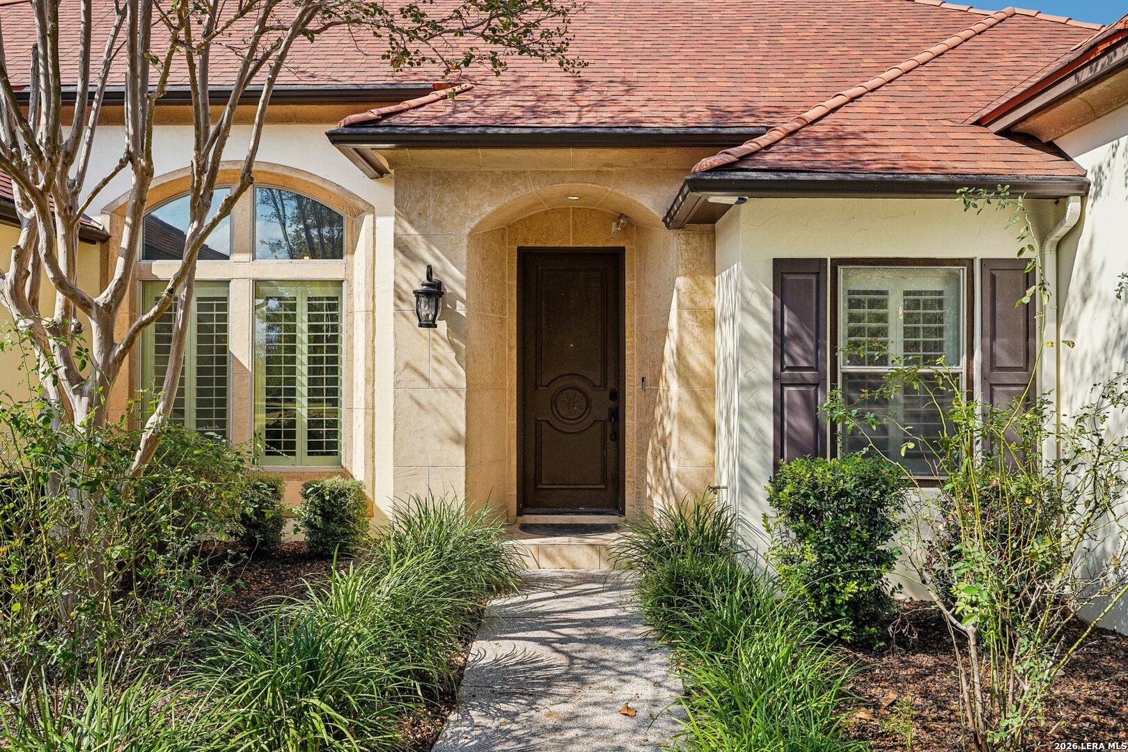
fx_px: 924
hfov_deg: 62.8
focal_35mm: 30
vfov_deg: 44.3
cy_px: 376
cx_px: 564
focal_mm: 29.5
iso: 100
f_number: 8
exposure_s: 1/160
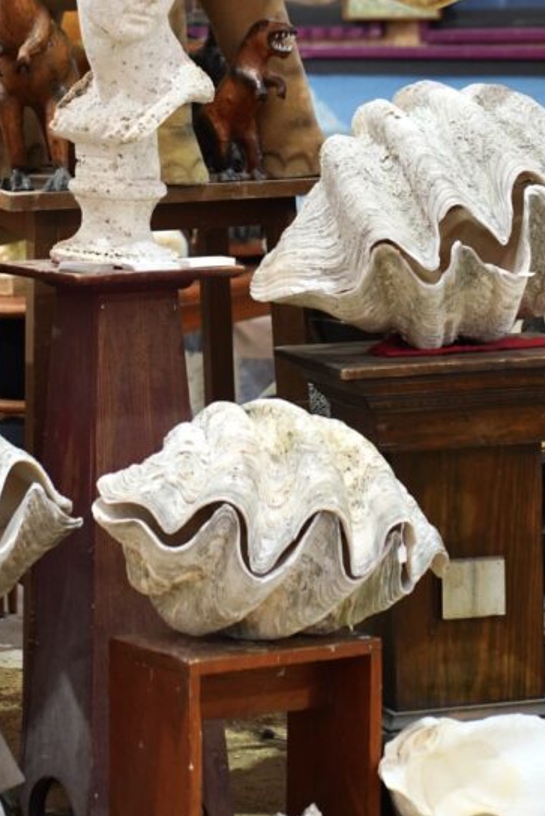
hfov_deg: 8.6
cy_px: 118
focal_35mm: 160
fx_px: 3631
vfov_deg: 12.8
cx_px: 180
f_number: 3.5
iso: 2000
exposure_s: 1/250
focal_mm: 85
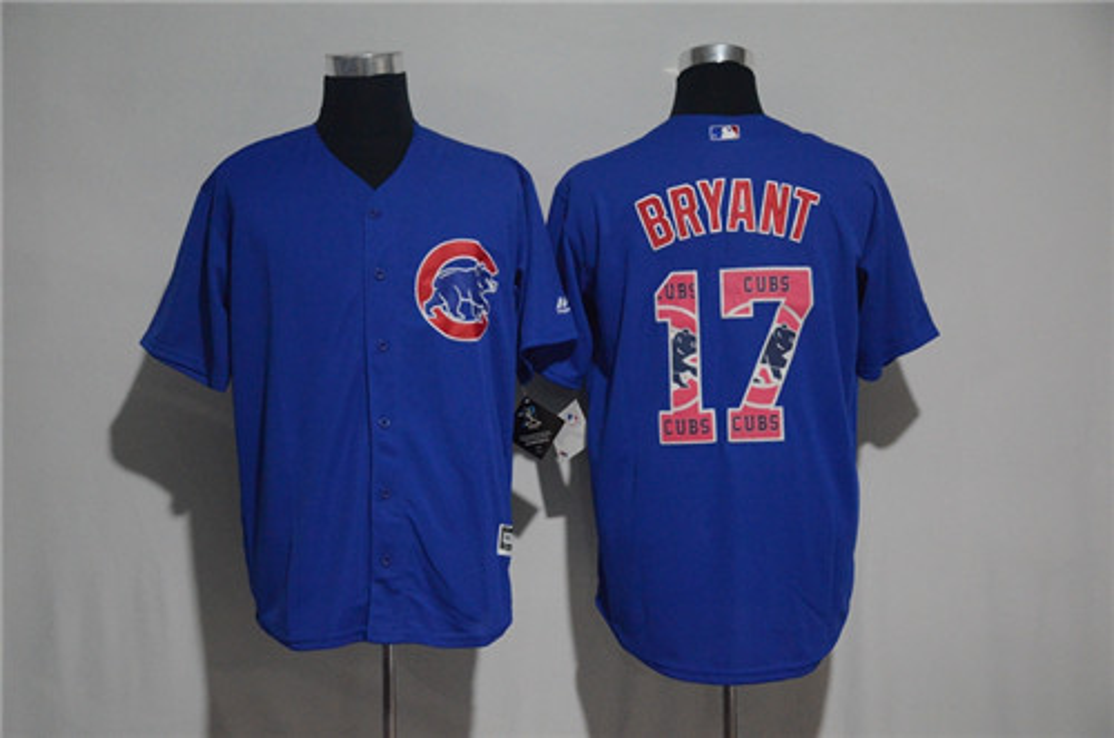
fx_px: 2223
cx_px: 557
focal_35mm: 72
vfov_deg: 18.8
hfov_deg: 28.1
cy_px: 369
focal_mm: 48
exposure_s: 1/60
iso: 4000
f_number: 4.5
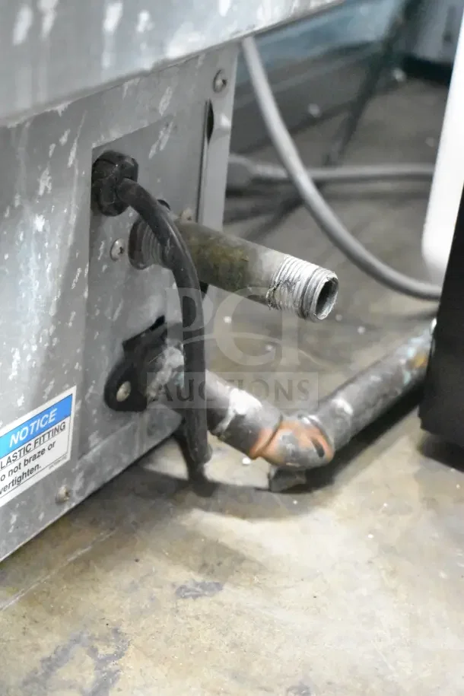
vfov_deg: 29.9
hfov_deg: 20.2
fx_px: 1305
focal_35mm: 68
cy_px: 348
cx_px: 232
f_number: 5
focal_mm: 45
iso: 25600
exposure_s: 1/25
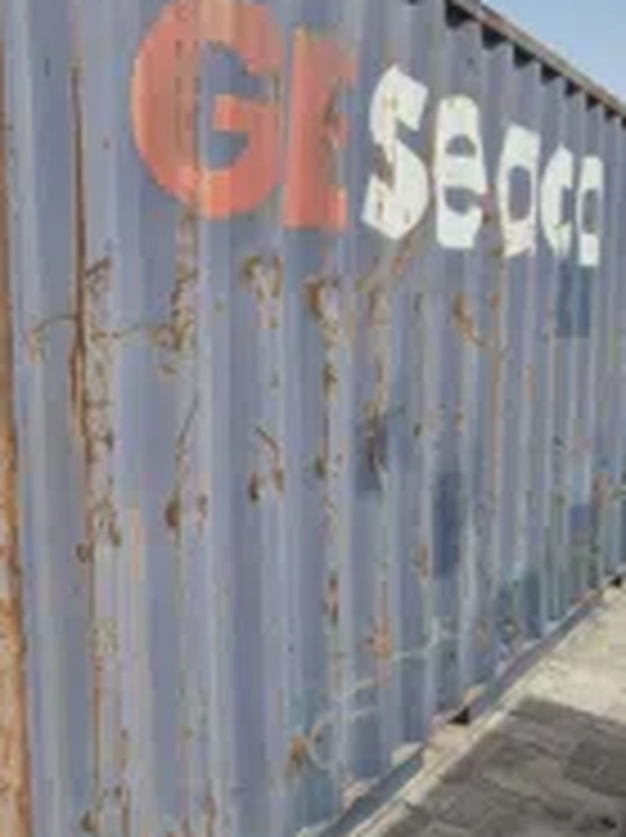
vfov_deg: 63.5
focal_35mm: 28
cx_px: 131
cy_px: 400
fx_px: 677
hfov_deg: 47.1
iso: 50
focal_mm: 2.2
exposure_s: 1/2232
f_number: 2.2
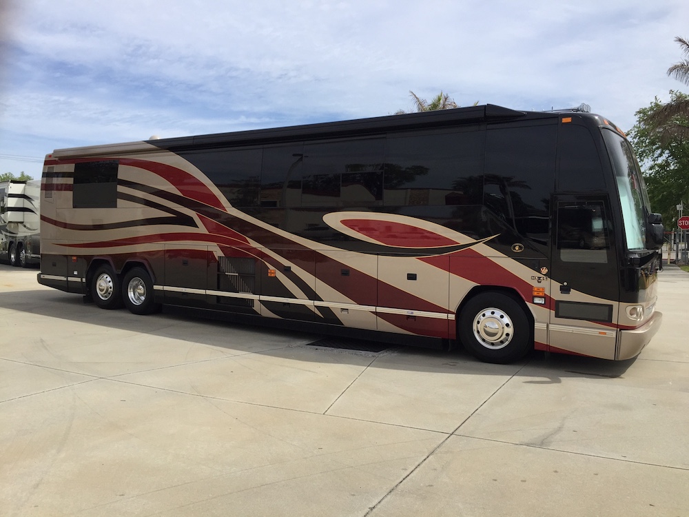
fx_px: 577
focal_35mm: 29
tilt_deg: -0.4
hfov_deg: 61.7
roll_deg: -1.7
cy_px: 258
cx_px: 344
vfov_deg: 48.2
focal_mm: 4.15
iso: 32
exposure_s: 1/2326
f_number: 2.2
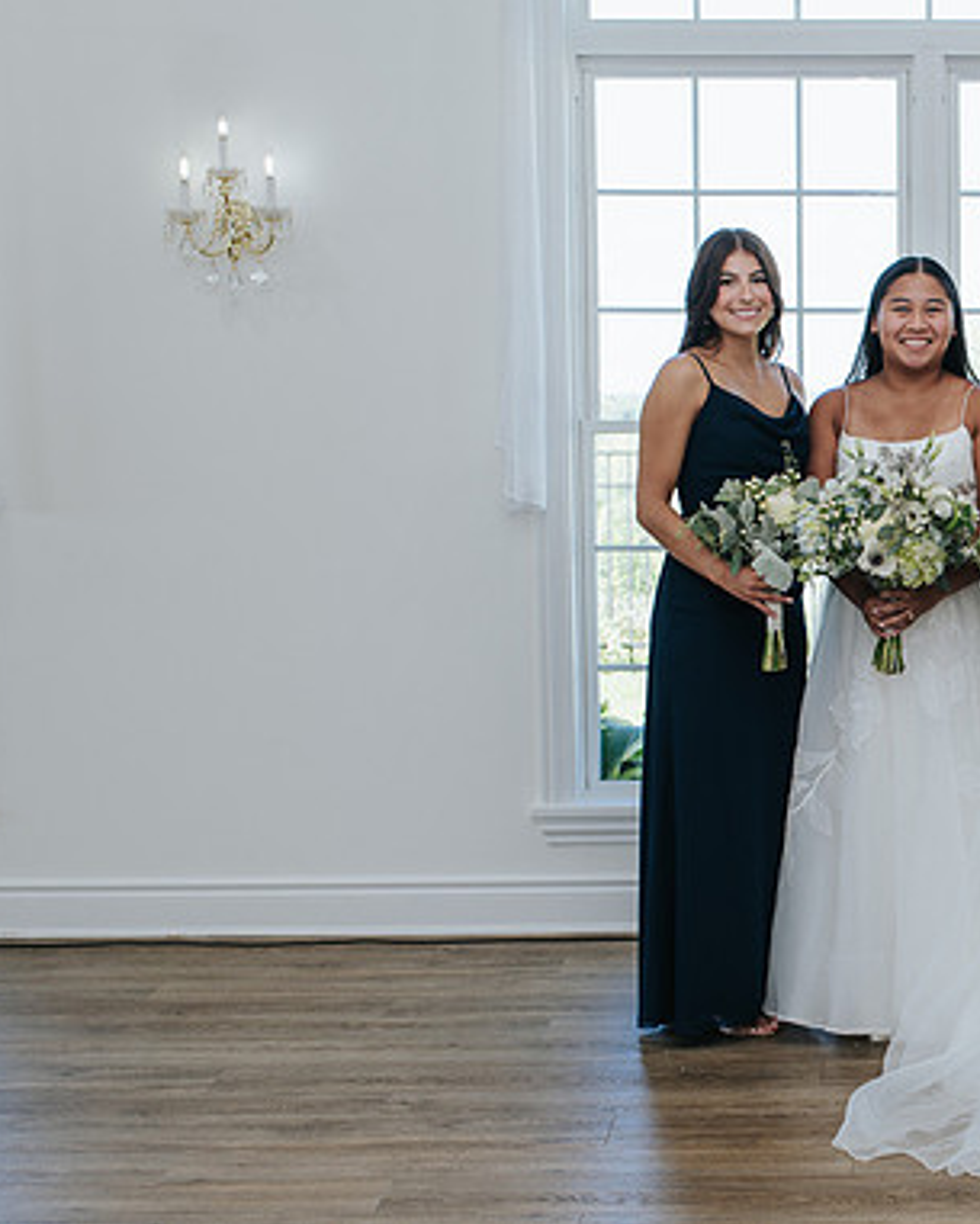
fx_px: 2428
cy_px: 777
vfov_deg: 28.2
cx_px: 988
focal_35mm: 67
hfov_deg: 22.0
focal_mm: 35
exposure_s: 1/200
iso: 140
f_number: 3.5
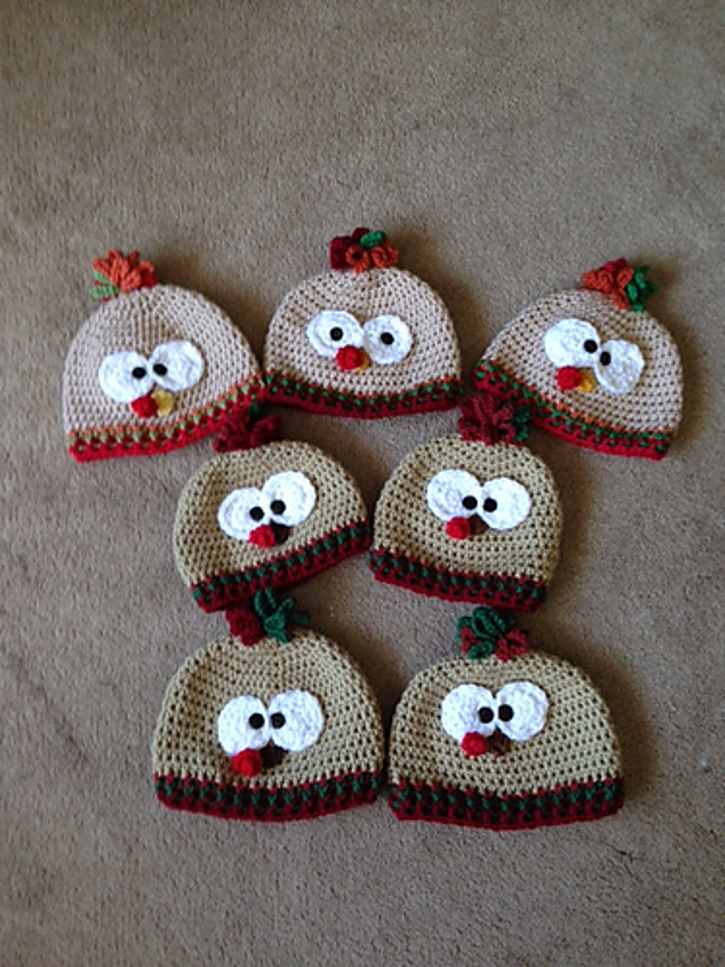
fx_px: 922
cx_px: 362
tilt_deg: -78.1
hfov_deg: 42.9
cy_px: 484
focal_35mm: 33
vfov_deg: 55.4
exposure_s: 1/20
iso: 80
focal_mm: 4.12
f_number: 2.4
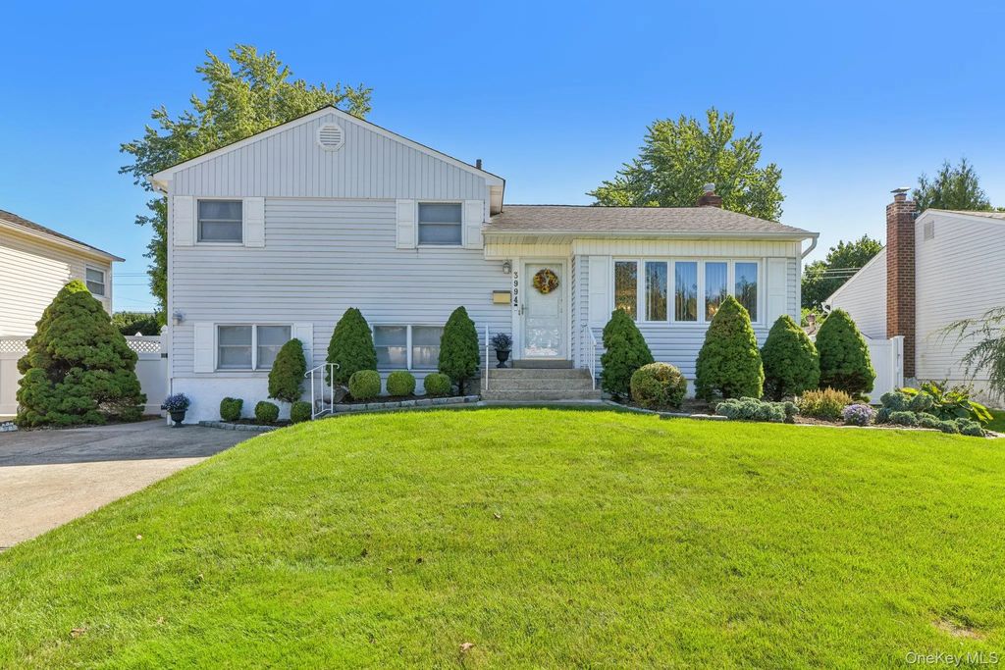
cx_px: 502
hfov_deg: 84.0
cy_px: 335
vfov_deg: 61.9
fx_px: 558
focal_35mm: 20
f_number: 9
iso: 160
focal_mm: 20
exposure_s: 1/200
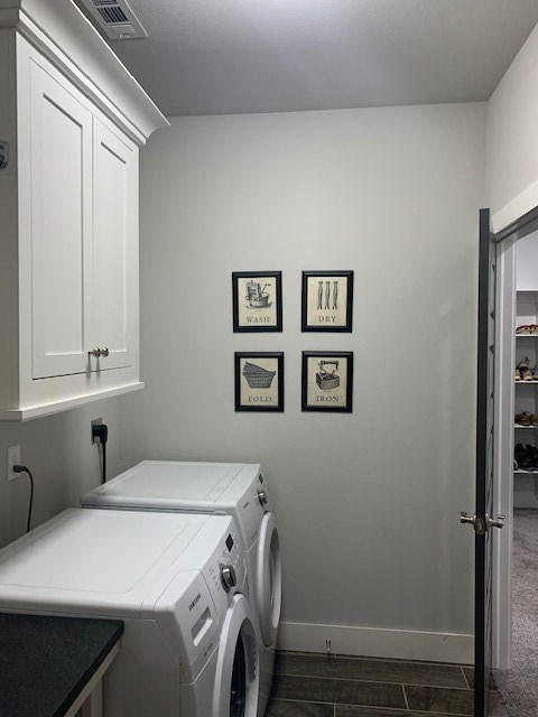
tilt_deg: -1.7
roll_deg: -0.5
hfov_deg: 53.1
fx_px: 539
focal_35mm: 26
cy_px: 358
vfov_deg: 67.3
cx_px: 269
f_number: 1.8
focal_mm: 4.25
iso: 100
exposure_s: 1/60
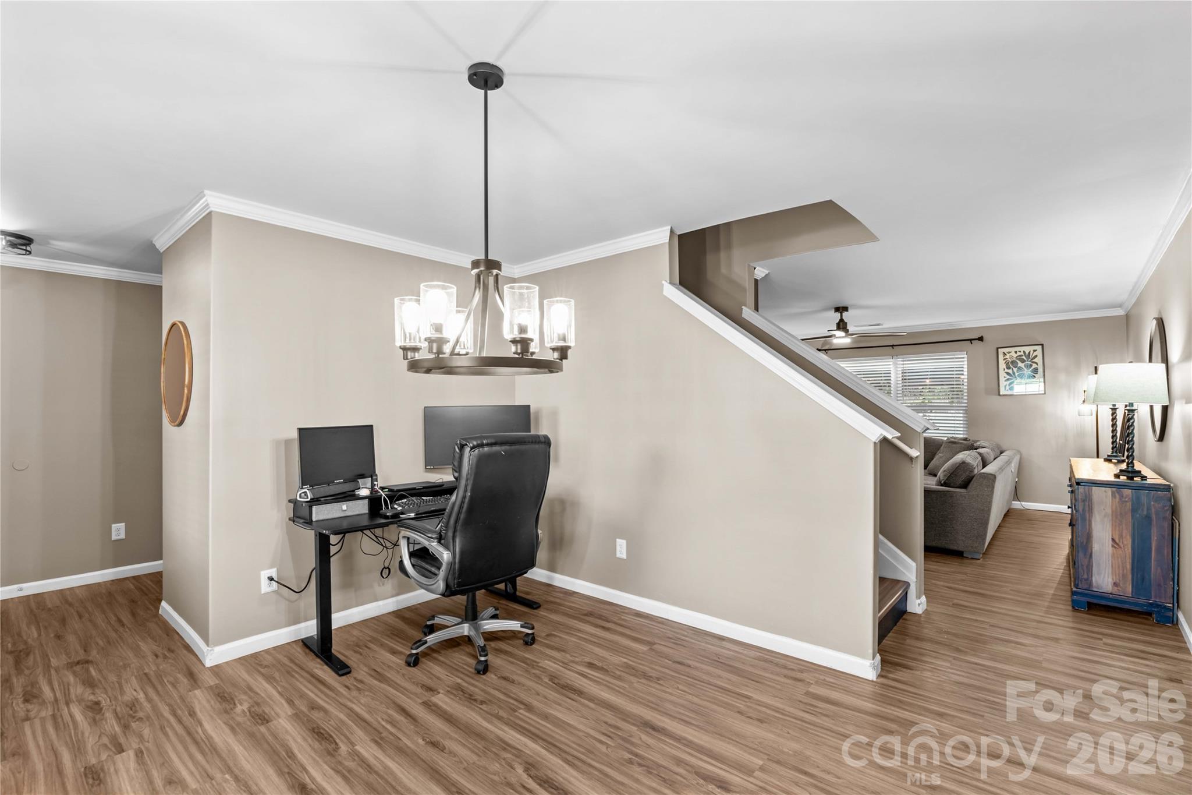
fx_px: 530
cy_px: 398
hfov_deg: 96.7
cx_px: 596
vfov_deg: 73.7
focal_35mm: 16
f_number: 8
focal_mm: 16
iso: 100
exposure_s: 1/1.25
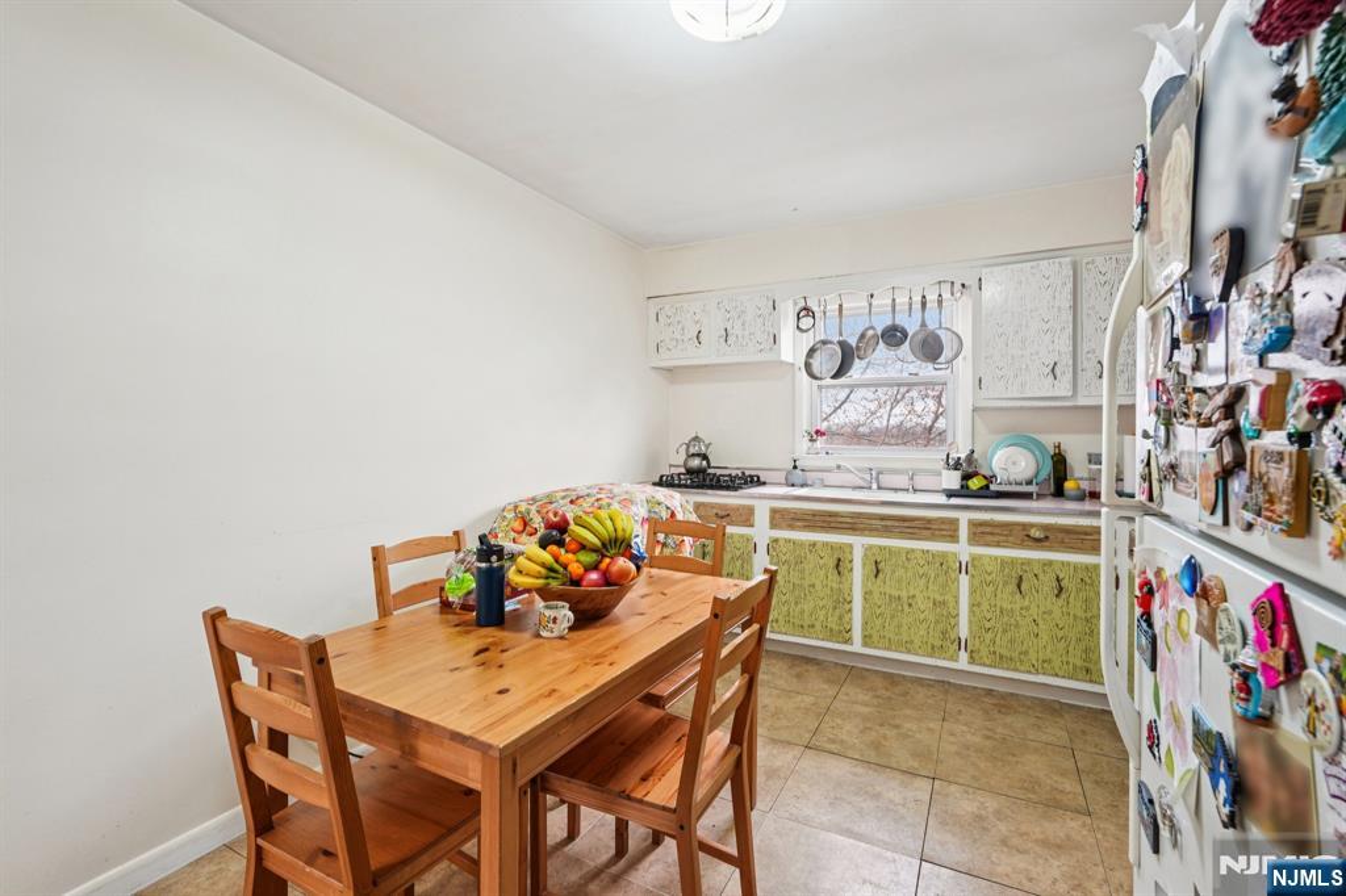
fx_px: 617
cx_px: 673
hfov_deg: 95.0
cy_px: 448
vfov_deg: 72.0
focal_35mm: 16
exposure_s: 1/8
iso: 400
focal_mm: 16.5
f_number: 9
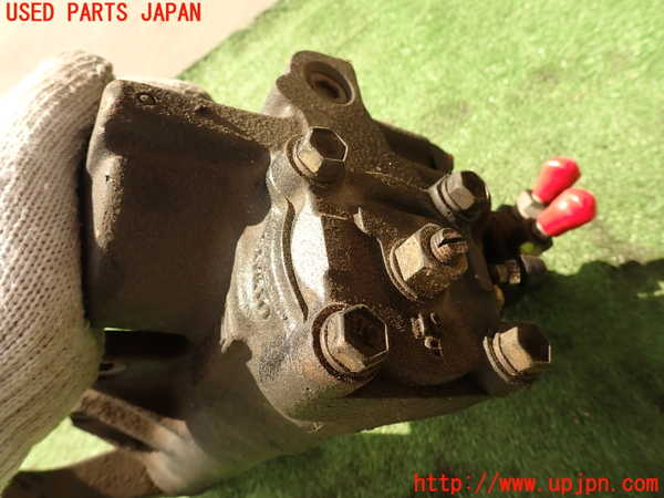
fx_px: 480
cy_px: 249
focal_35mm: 25
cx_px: 332
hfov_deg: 69.4
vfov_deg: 54.9
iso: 100
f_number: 2.8
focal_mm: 4.5
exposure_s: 1/500
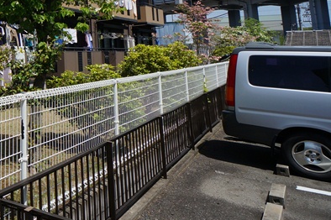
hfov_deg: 36.3
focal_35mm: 39
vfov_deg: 31.7
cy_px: 4
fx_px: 358
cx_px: -81
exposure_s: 1/160
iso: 100
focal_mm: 10
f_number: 13
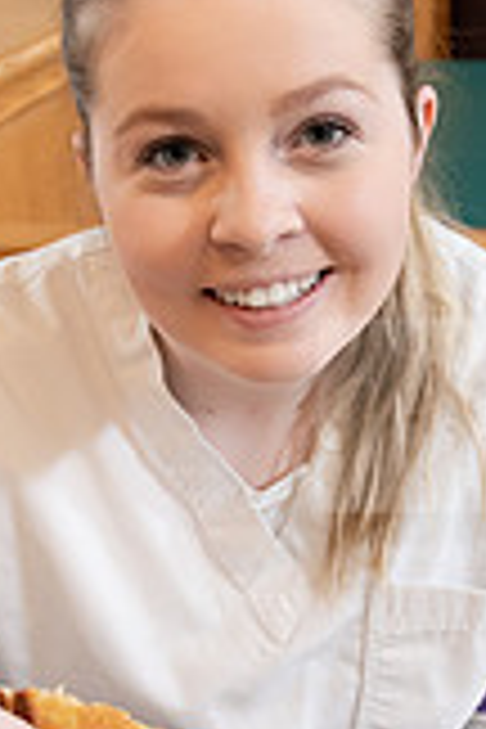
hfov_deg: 18.2
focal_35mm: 75
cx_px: 248
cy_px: 598
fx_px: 1519
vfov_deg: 26.4
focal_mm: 27
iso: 1250
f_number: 4.5
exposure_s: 1/160
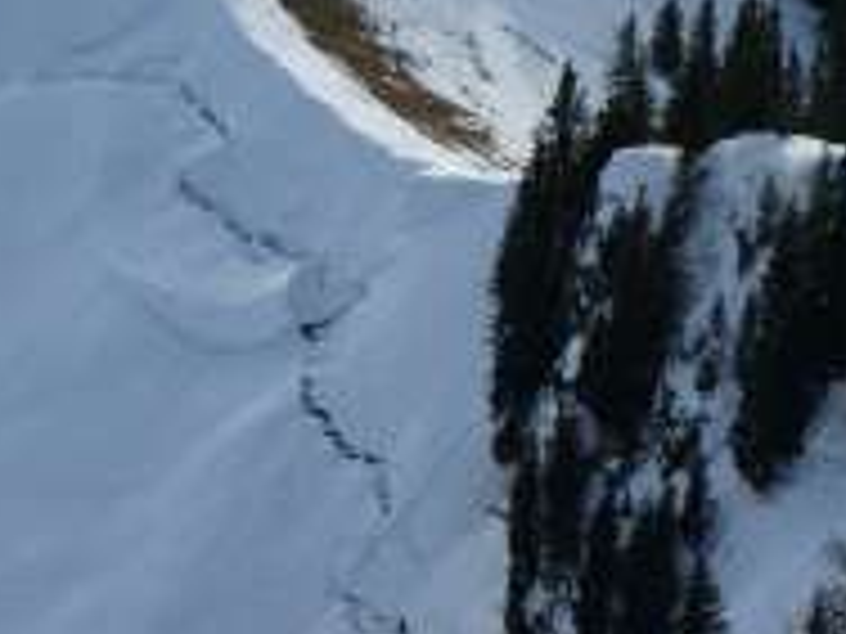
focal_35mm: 478
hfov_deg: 4.1
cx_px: 162
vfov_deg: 3.1
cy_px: 495
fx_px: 11682
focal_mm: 44.8
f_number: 5.6
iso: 80
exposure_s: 1/500
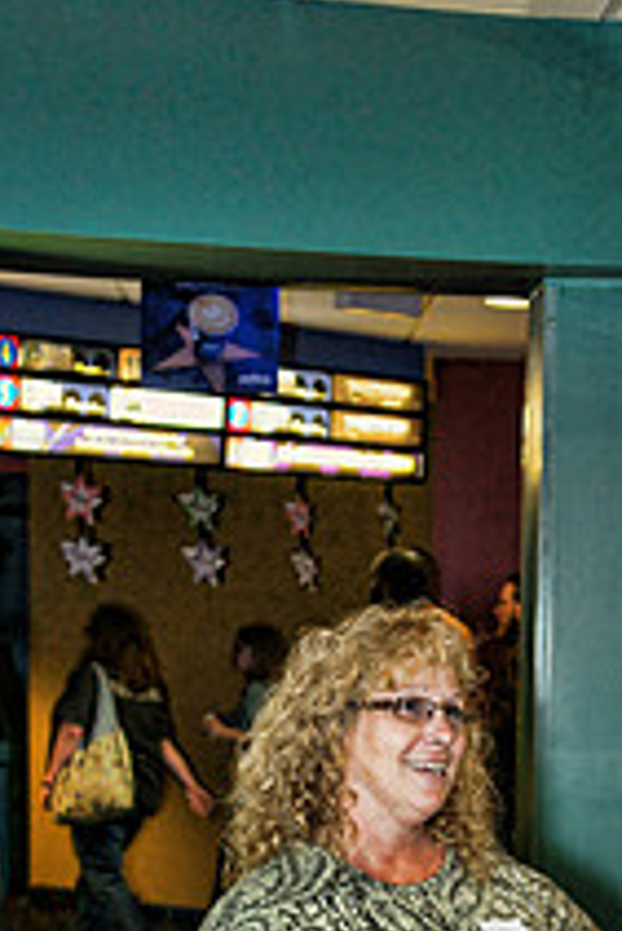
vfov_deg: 20.4
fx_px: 2484
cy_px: 984
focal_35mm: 96
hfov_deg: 14.2
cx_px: 476
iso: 800
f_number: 2.8
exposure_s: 1/60
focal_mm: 30
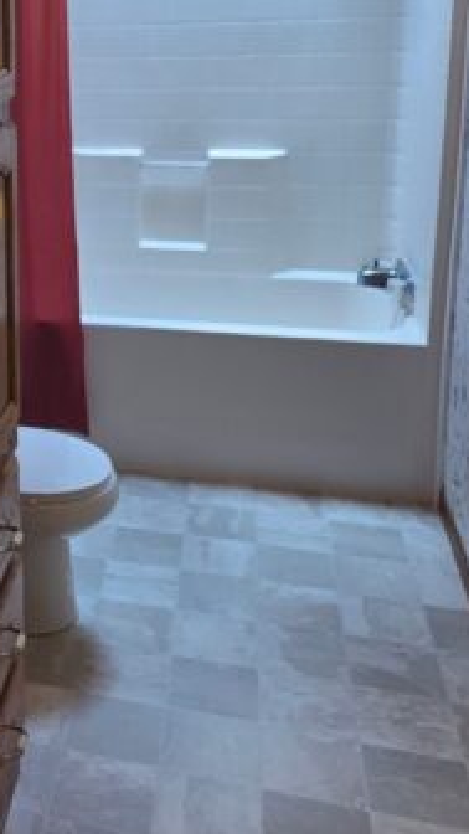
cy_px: 179
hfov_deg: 23.4
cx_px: -145
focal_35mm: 45
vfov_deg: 43.5
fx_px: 995
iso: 50
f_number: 1.9
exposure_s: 1/120
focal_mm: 2.2
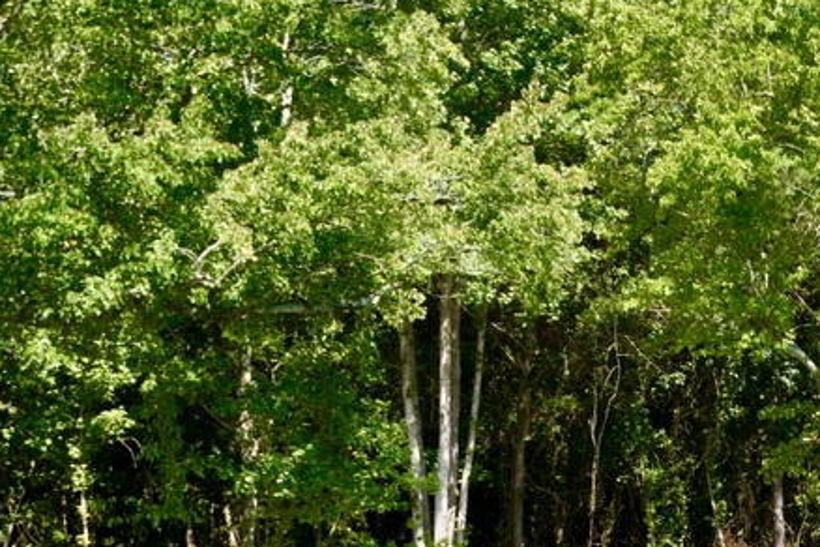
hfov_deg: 16.9
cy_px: 562
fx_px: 2625
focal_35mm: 115
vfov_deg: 11.8
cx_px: 1009
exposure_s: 1/320
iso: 250
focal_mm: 31
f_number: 6.3
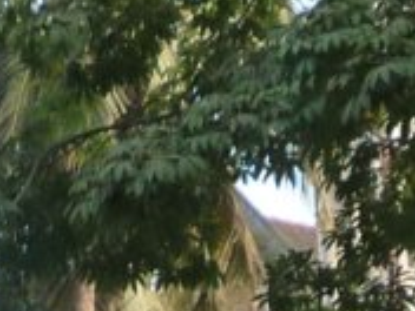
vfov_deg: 7.2
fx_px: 2206
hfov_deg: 10.6
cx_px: -9
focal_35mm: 184
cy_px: 907
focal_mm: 4.4
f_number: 2.8
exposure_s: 1/250
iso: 160
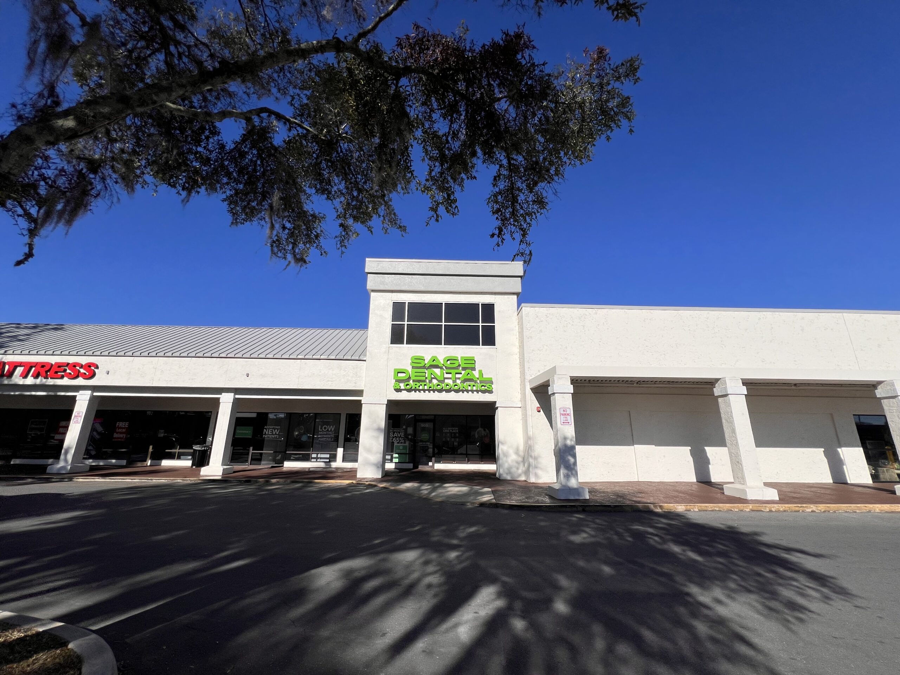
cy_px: 338
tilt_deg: +16.1
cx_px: 450
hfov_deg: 106.2
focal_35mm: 13
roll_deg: -0.1
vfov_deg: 89.9
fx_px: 338
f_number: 1.8
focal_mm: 1.57
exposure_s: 1/5525
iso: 40
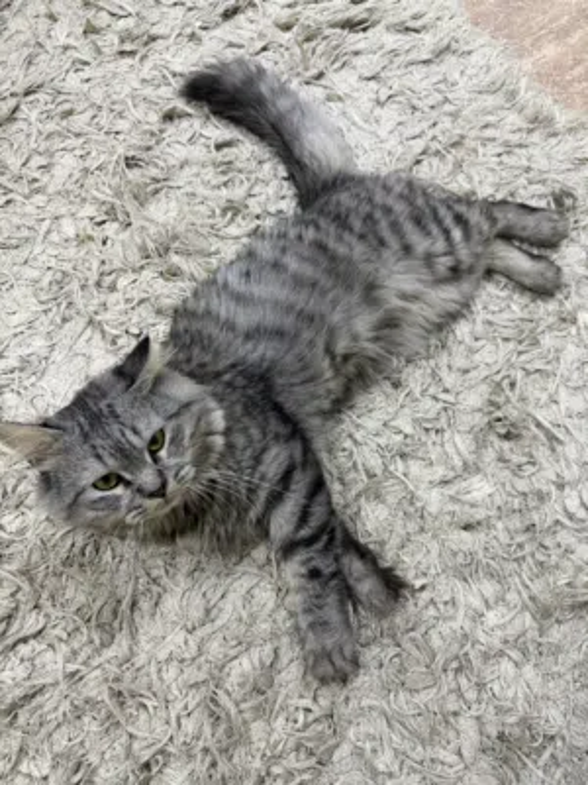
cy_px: 392
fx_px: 544
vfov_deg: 71.6
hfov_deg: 56.8
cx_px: 294
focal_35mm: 24
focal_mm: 6.76
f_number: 1.78
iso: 200
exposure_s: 1/50
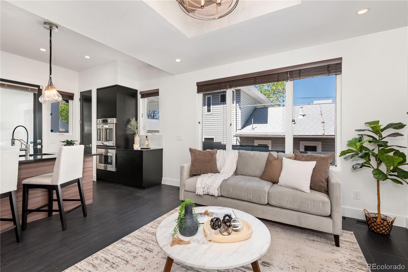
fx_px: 181
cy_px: 136
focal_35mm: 16
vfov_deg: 73.8
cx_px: 204
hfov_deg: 96.7
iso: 400
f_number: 8
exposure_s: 1/3
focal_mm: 16
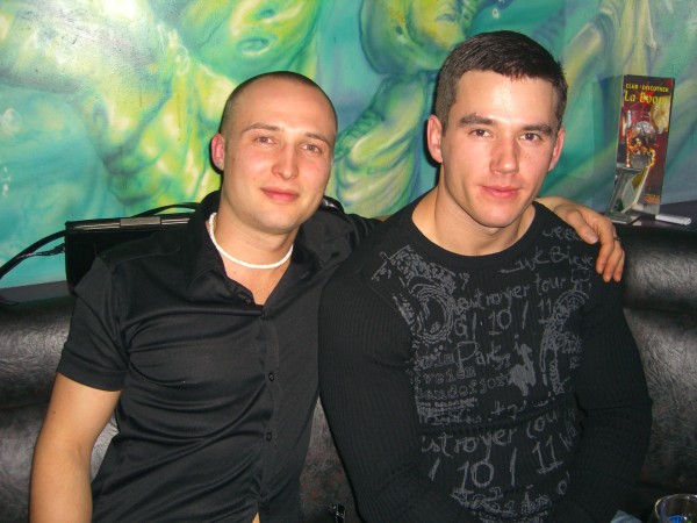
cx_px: 348
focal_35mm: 38
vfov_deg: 37.7
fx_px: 765
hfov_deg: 49.0
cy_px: 262
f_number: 2.8
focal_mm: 7.9
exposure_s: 1/60
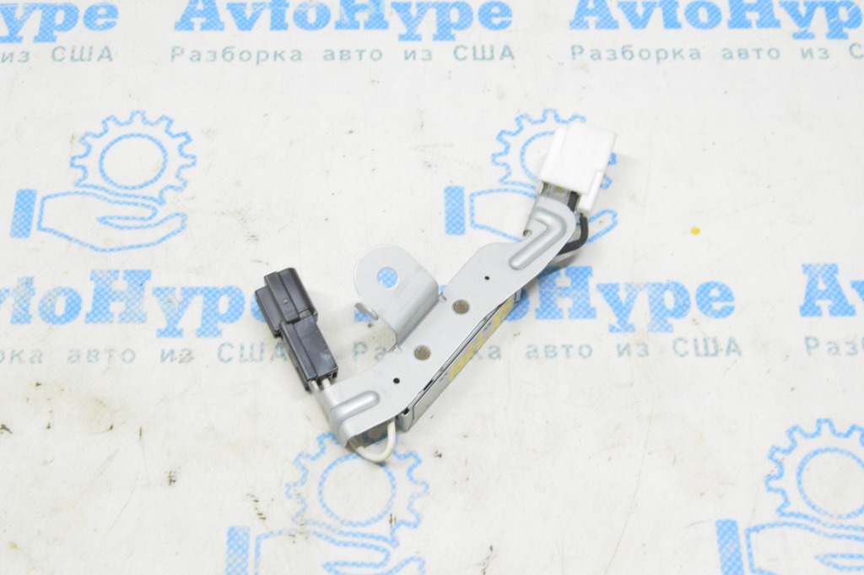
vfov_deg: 23.7
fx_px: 1367
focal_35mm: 57
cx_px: 432
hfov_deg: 35.1
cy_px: 288
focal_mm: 38
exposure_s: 1/15
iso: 6400
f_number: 20
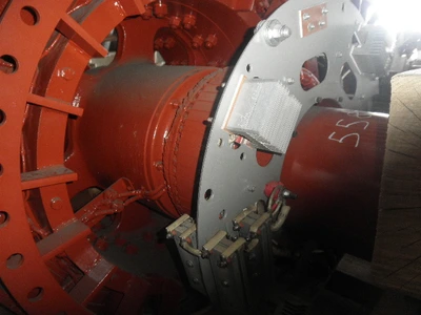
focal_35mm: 28
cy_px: 158
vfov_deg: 49.7
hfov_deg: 63.4
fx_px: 341
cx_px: 210
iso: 200
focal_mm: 5
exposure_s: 1/30
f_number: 3
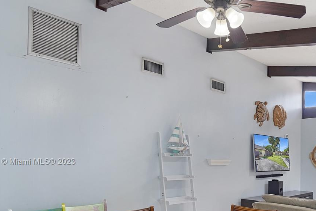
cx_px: 253
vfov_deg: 42.1
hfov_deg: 57.3
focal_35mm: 30
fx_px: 263
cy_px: 162
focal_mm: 16
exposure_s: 1/100
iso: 500
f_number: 4
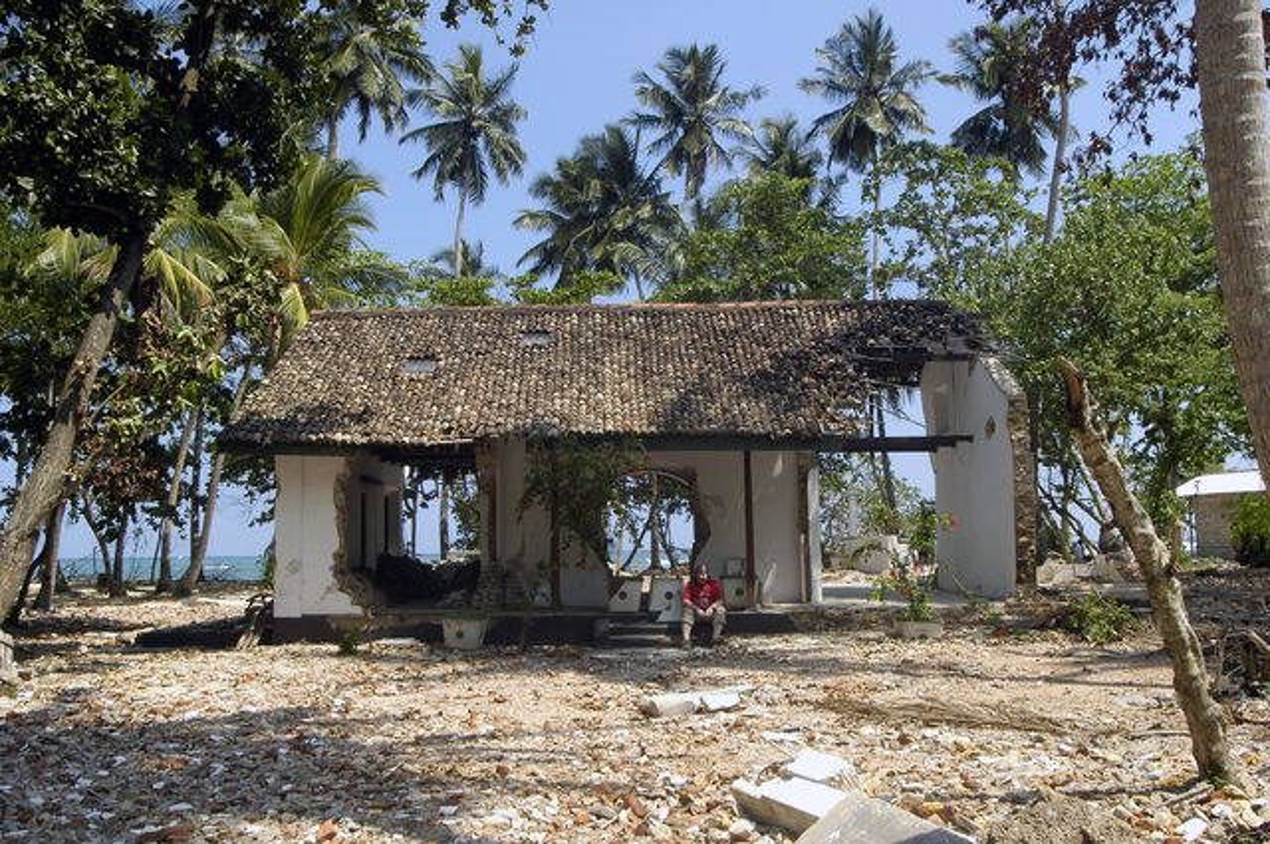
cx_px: 635
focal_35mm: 30
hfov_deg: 62.0
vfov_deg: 43.5
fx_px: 1057
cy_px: 422
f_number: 9
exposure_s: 1/320
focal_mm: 20
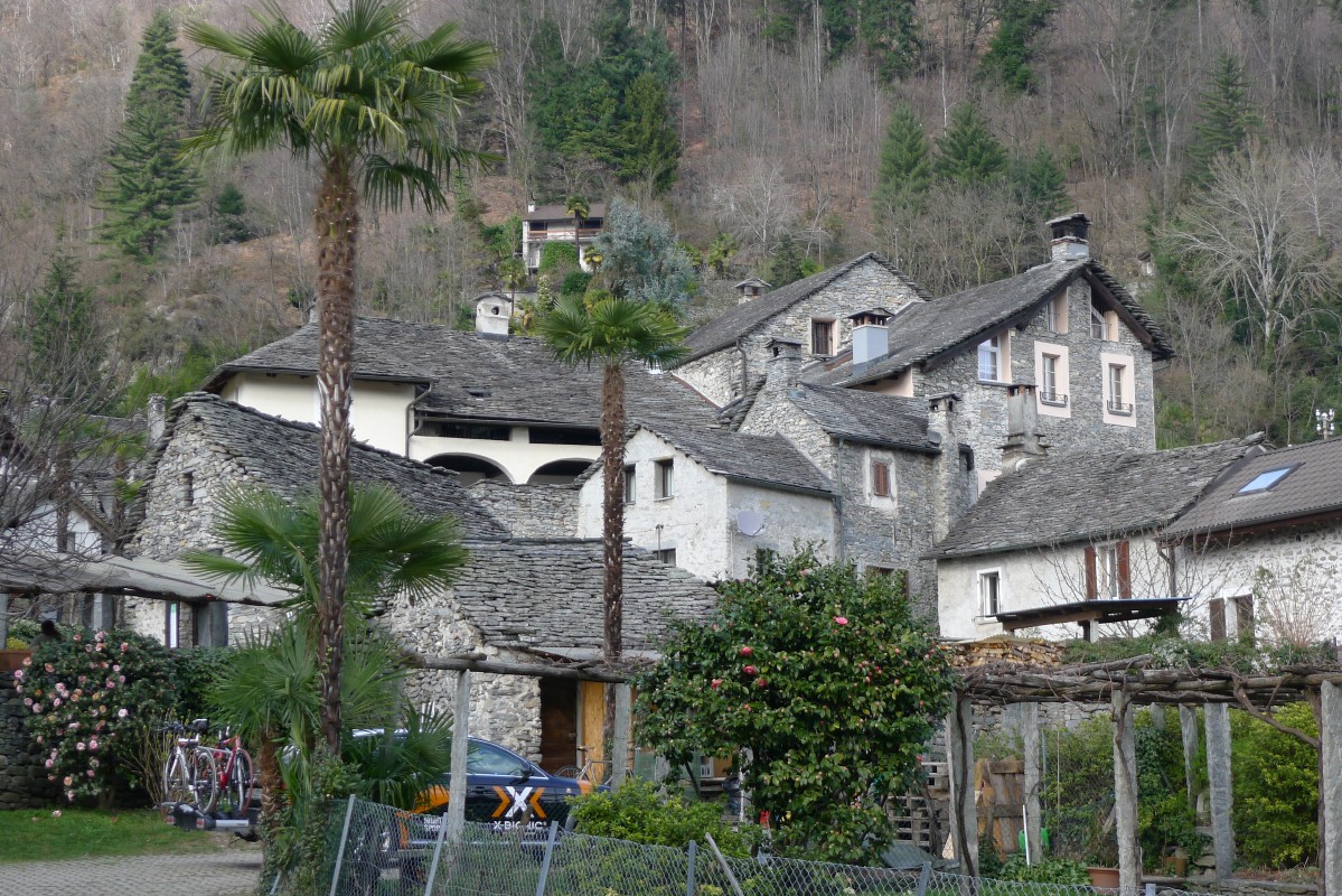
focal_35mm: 65
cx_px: 671
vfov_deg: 20.9
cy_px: 448
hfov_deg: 31.0
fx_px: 2423
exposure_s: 1/320
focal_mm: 13.9
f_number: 2.9
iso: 80
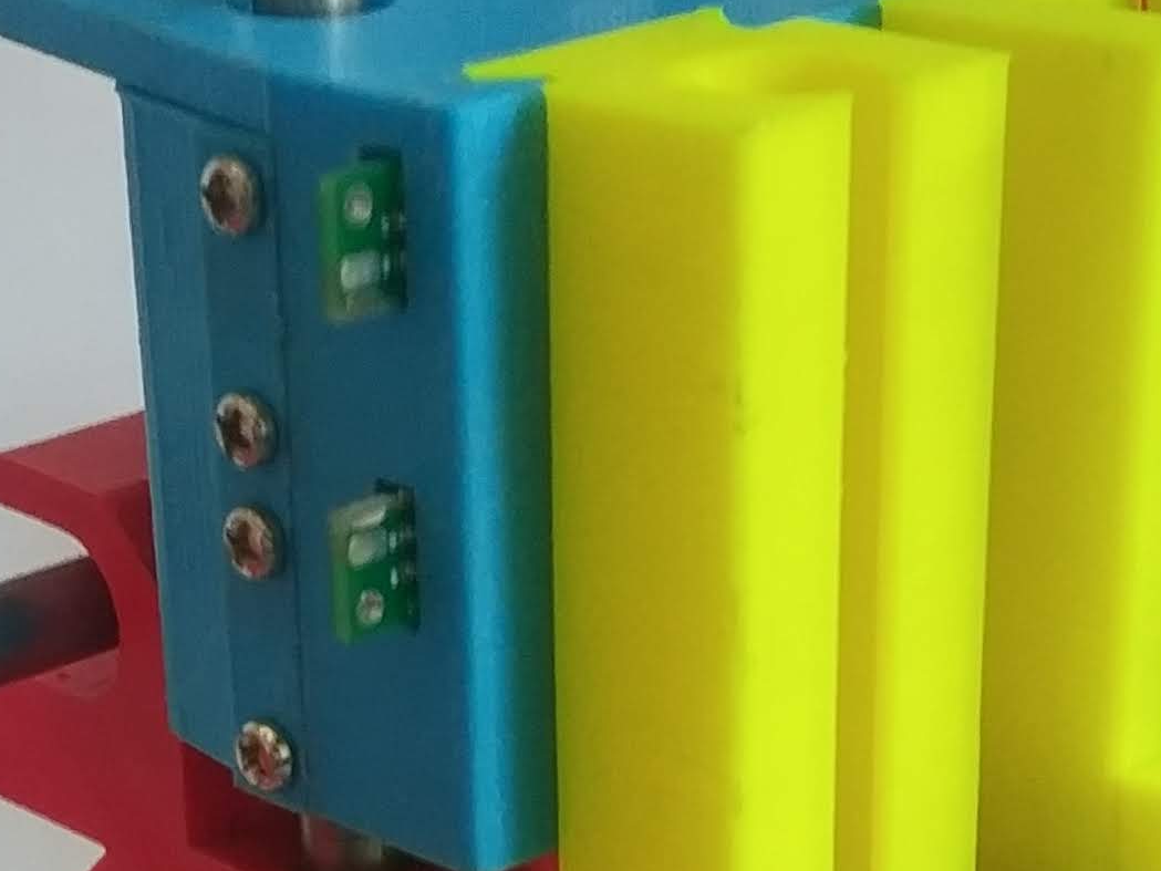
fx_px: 4092
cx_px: 452
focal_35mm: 122
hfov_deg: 16.1
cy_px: 860
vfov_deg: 12.0
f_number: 2
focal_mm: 4.5
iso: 385
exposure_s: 1/17
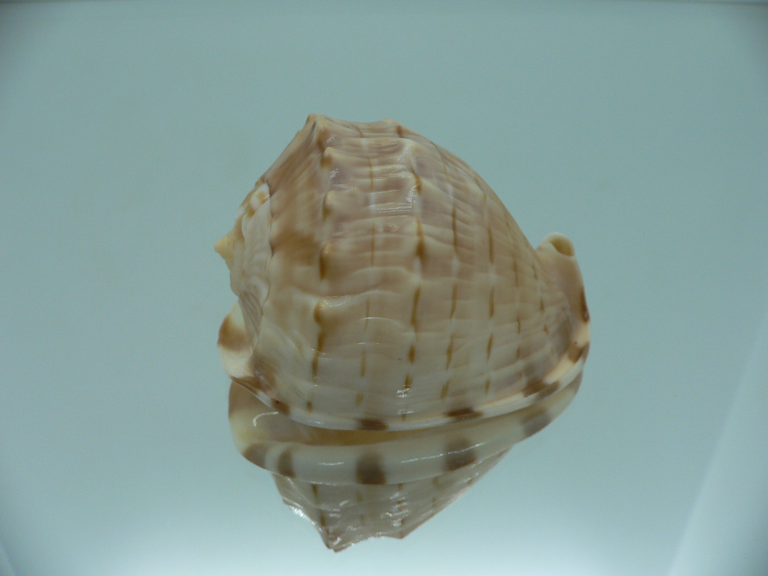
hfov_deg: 52.6
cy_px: 288
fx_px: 777
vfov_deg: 40.7
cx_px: 384
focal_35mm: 35
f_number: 2.8
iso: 80
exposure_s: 1/60
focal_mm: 4.6
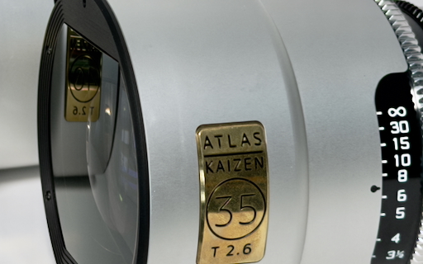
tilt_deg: -19.0
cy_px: -68
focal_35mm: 159
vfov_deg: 8.2
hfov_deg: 13.0
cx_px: 32
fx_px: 1833
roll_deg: +4.2
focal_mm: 6.76
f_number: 1.78
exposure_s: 1/669
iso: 80
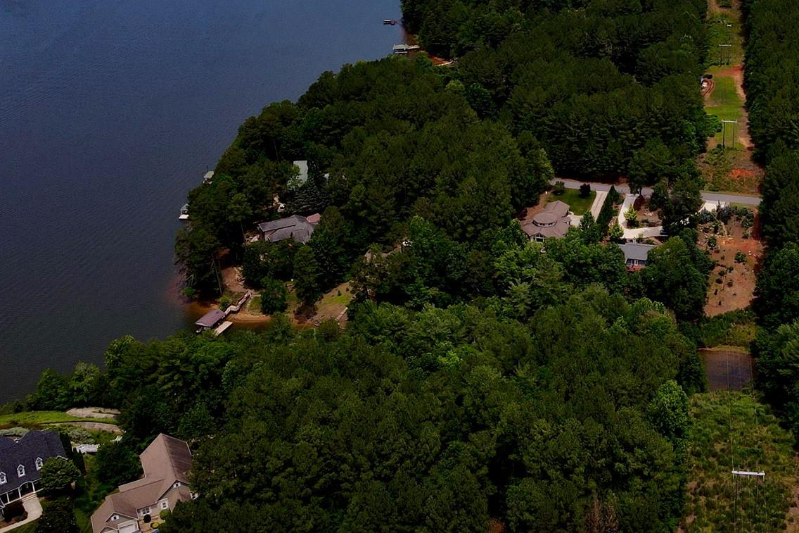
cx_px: 535
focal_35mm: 45
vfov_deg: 29.4
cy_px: 142
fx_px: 999
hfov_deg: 43.0
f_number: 2.8
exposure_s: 1/1250
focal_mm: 4.5
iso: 100
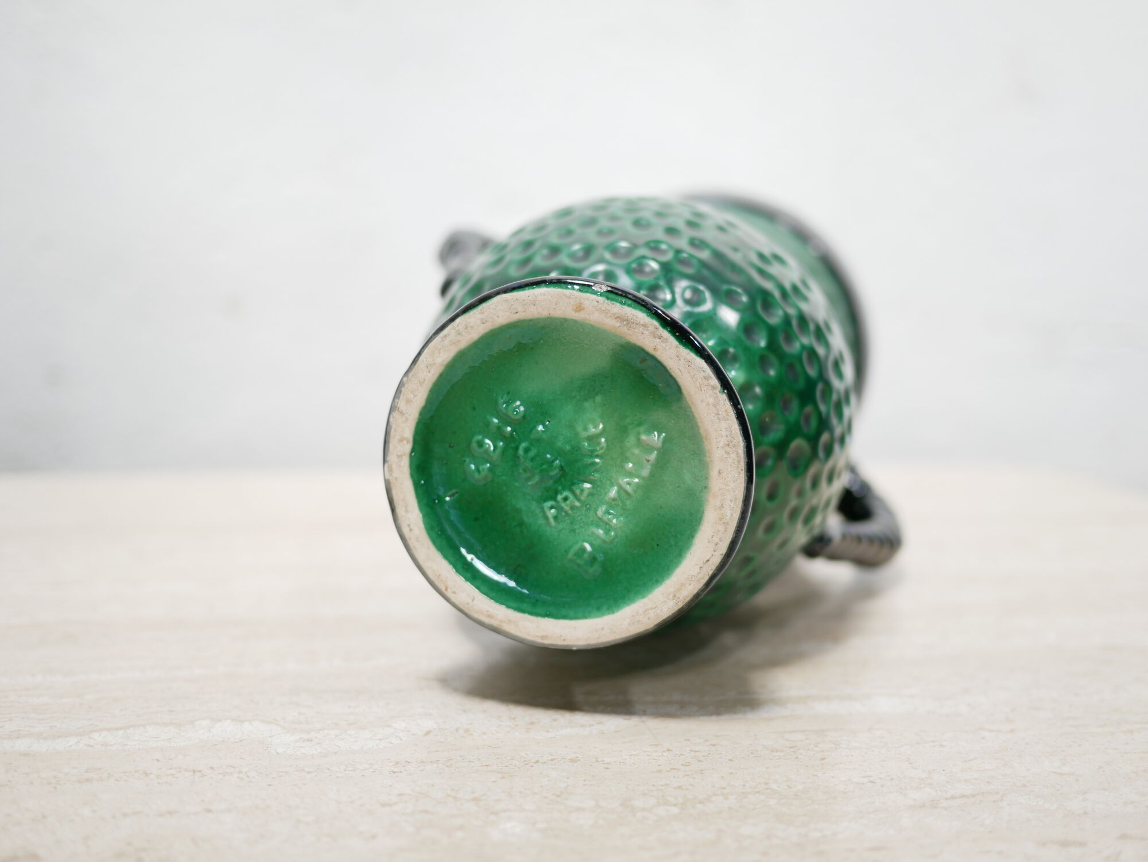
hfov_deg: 46.8
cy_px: 431
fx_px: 1327
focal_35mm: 40
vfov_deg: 36.0
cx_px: 574
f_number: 1.7
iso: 200
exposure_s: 1/60
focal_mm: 20
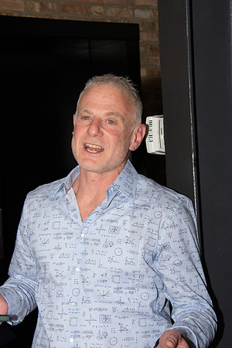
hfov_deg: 16.3
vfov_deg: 24.2
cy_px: 174
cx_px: 116
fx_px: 812
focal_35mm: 84
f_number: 10
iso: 5000
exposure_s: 1/160
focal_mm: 56
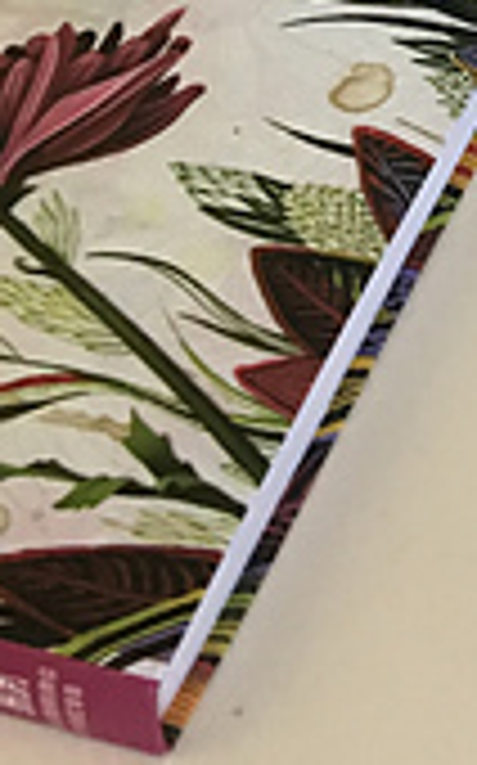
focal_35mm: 116
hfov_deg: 10.8
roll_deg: +2.1
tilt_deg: -36.7
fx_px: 2417
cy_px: -306
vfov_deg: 16.7
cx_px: 747
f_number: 2.2
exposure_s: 1/30
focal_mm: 4.15
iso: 160
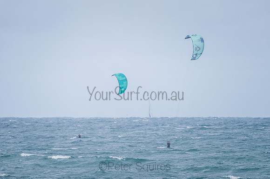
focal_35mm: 614
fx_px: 4599
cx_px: 165
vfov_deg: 2.2
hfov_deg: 3.4
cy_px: 99
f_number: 5.6
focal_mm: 500
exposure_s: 1/1000
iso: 90
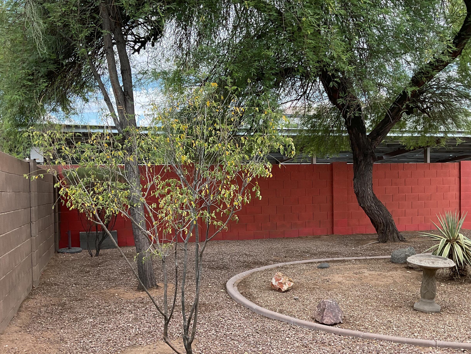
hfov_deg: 51.3
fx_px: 490
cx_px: 241
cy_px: 211
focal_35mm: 36
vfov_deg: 39.5
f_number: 1.8
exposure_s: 1/318
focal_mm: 3
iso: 16
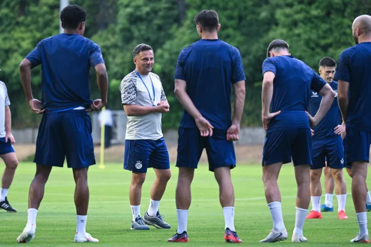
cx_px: 186
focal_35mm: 217
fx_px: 2235
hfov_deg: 9.5
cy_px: 124
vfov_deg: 6.3
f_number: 2.8
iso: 3200
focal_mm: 145
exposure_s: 1/800
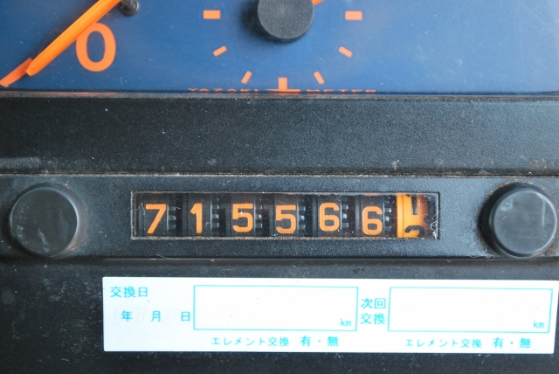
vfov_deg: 16.6
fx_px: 1282
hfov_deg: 24.6
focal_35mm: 82
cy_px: 187
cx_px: 280
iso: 800
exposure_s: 1/125
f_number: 5.6
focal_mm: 55
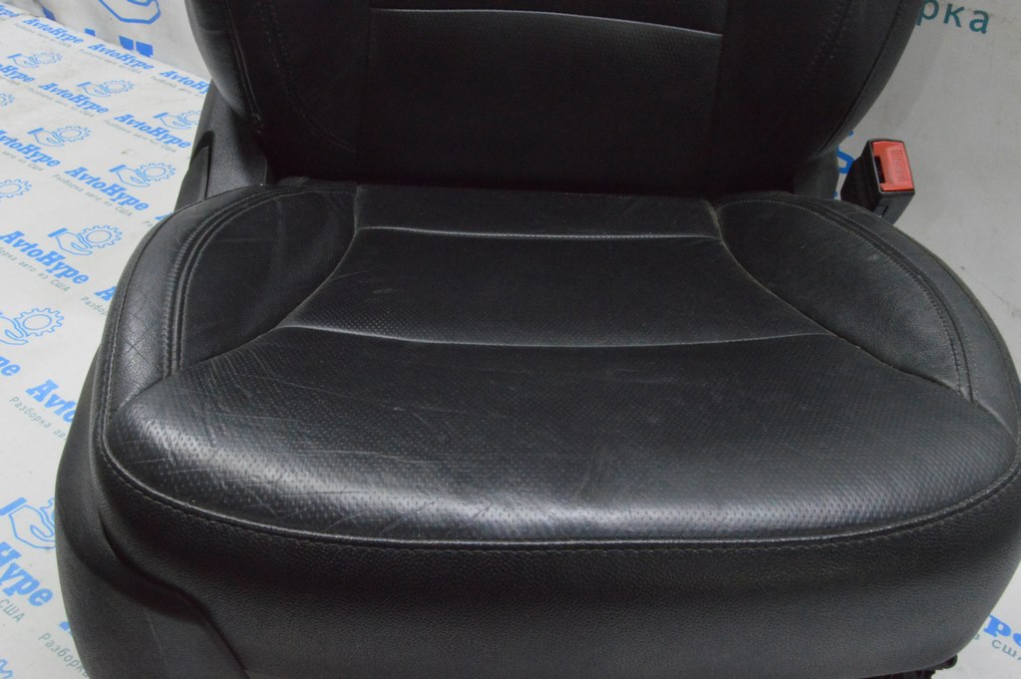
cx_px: 510
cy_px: 340
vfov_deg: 36.8
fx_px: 1020
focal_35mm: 36
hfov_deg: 53.2
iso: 6400
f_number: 20
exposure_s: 1/15
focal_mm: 24
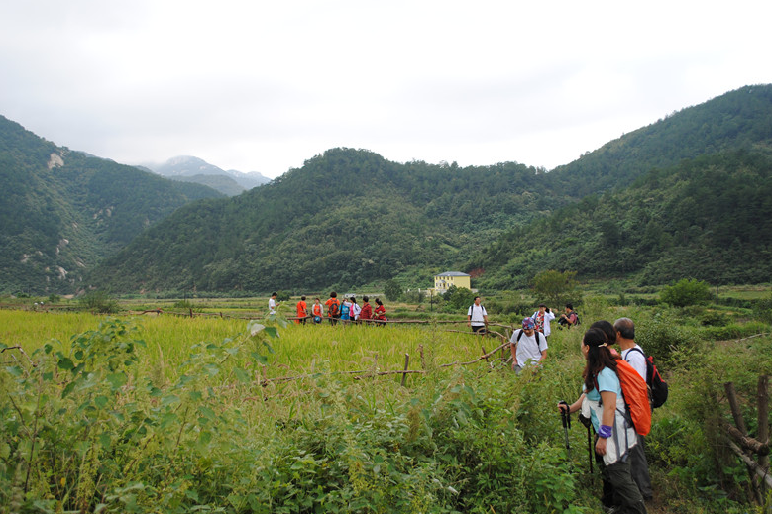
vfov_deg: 35.9
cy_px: 263
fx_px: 793
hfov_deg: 51.9
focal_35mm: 37
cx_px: 380
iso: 100
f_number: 5
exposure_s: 1/250
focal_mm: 24
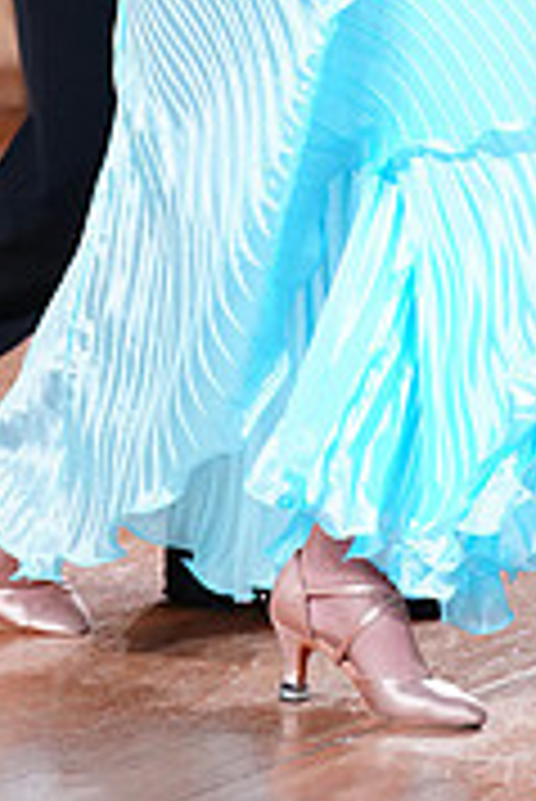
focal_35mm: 280
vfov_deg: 7.2
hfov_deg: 4.9
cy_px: -338
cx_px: 178
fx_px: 6241
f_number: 2.8
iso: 1250
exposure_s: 1/400
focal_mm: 86
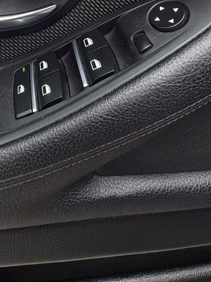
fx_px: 276
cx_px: 35
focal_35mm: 34
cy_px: -56
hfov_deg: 39.7
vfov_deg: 39.3
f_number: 2.2
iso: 100
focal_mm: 2.22
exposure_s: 1/120
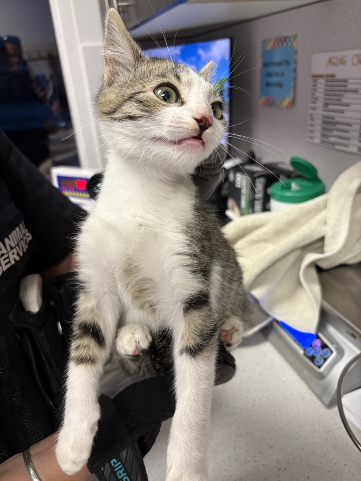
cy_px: 240
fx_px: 362
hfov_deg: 53.1
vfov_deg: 67.3
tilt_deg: -24.6
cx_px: 180
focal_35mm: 26
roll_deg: +3.8
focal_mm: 5.96
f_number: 1.6
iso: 200
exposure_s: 1/60
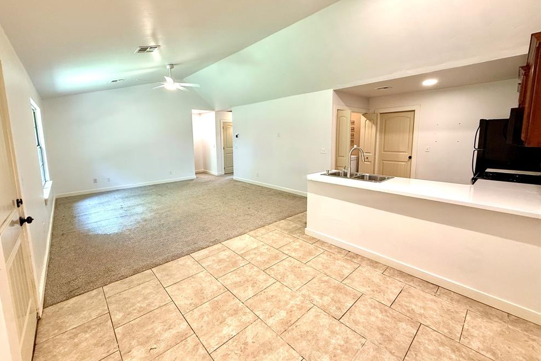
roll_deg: +0.6
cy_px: 164
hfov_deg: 100.4
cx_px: 263
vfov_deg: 77.2
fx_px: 225
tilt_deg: -7.0
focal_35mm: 15
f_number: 2.2
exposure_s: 1/60
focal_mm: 2.22
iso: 160
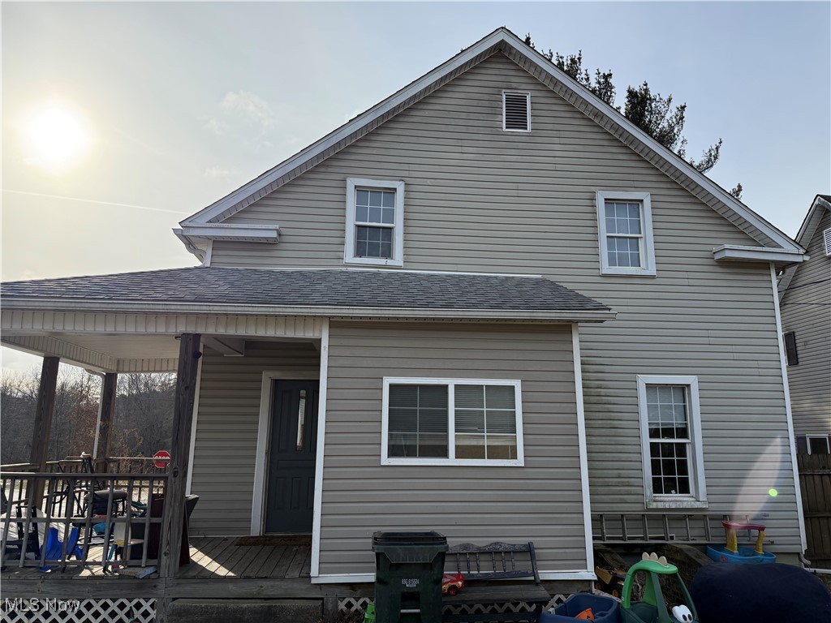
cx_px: 416
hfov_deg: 71.6
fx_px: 576
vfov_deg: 56.8
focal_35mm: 24
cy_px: 312
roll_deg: -0.7
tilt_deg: +11.9
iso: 125
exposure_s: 1/6173
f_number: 1.78
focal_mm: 6.76
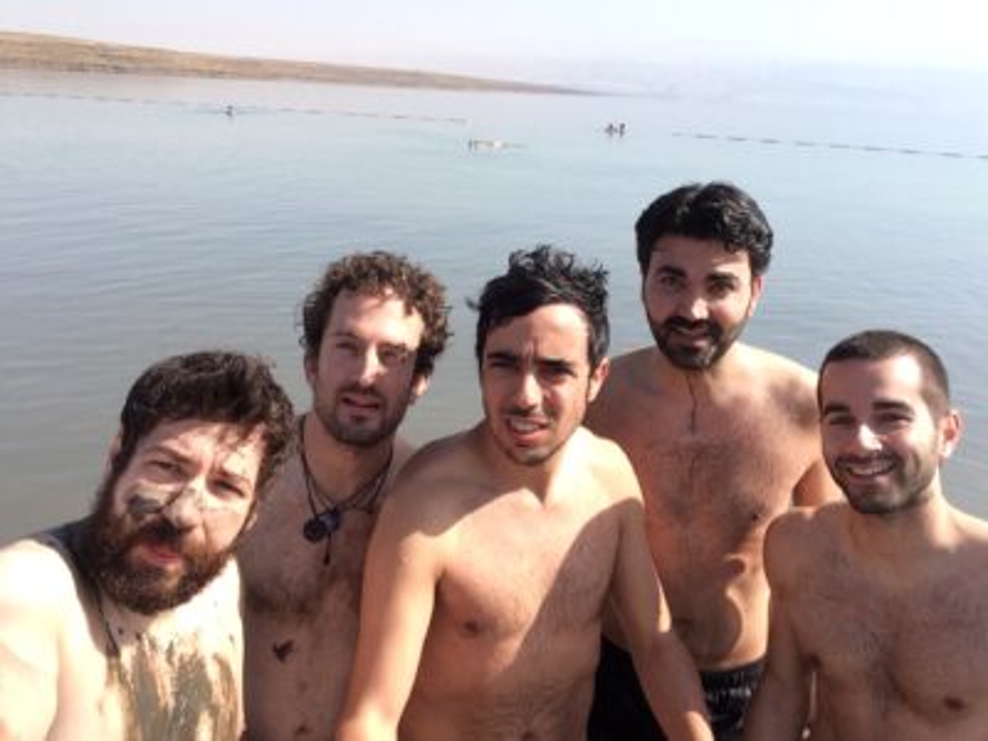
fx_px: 942
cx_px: 494
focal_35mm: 33
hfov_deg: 55.4
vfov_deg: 42.9
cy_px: 370
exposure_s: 1/1144
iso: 50
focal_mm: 2.15
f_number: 2.4
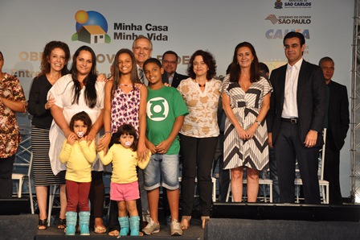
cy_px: 120
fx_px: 779
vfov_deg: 17.5
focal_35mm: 78
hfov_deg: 26.0
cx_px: 180
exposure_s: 1/60
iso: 400
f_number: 5
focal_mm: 52
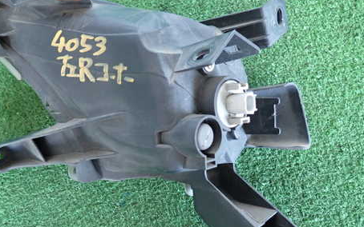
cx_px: 148
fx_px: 347
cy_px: 142
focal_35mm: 35
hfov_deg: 55.0
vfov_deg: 36.1
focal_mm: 4.5
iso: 320
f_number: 2
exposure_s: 1/30
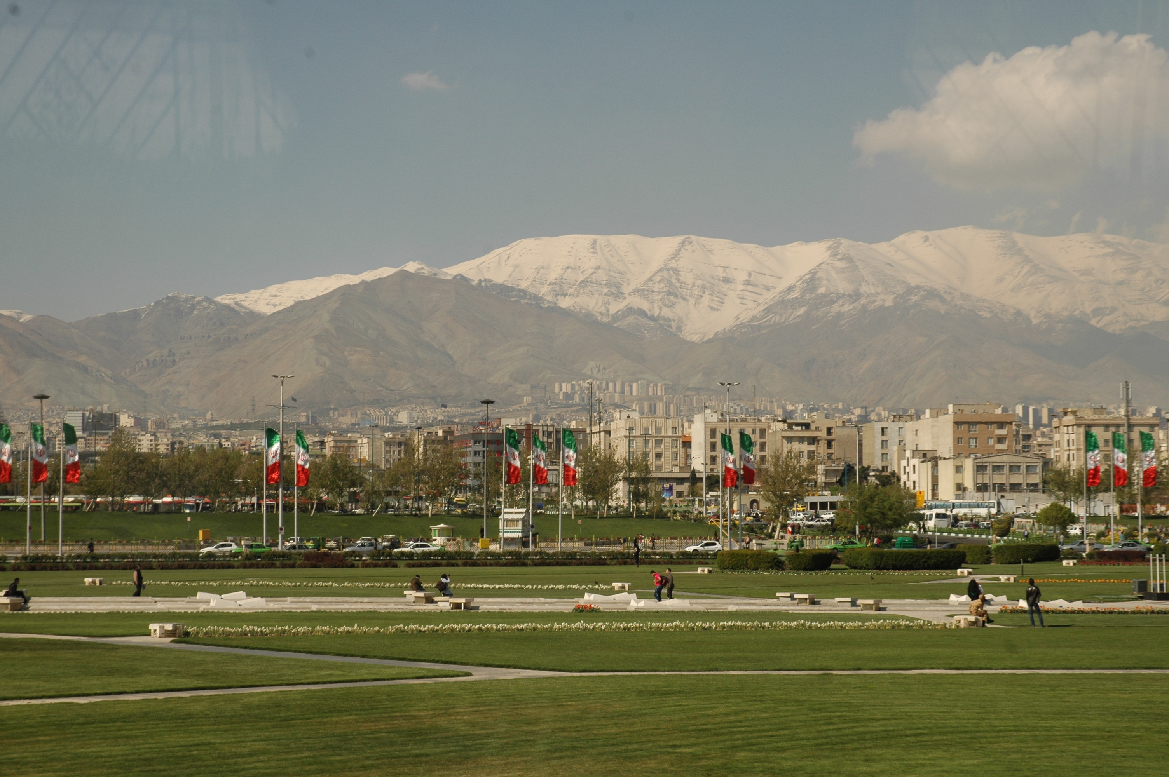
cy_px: 388
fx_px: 2336
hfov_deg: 28.1
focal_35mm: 72
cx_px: 584
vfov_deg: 18.9
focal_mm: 48
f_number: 9
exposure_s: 1/320
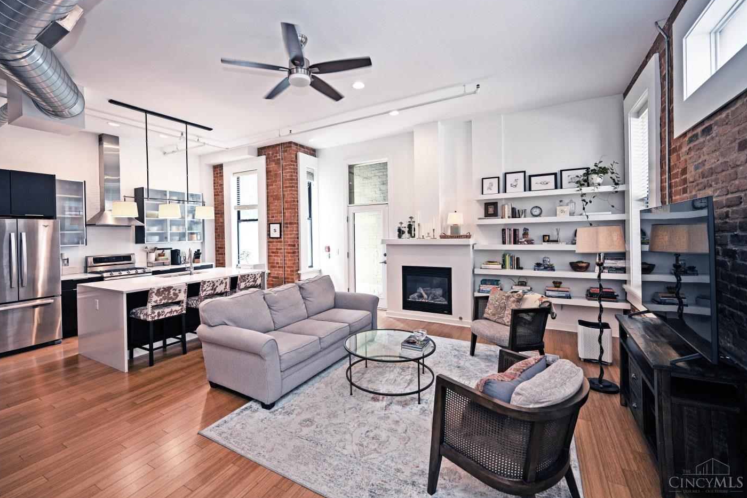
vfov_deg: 77.2
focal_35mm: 15
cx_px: 351
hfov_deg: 100.3
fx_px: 311
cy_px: 234
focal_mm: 14
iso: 320
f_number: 4
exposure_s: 1/60
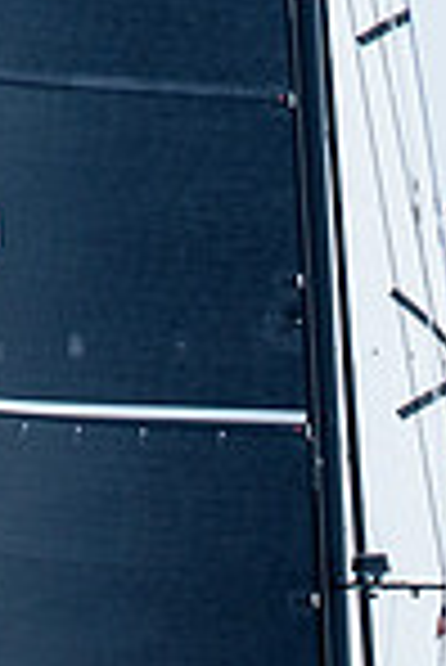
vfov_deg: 1.0
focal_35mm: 2069
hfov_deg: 0.7
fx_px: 38356
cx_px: 615
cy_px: 1003
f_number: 5.6
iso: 320
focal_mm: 300
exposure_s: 1/640
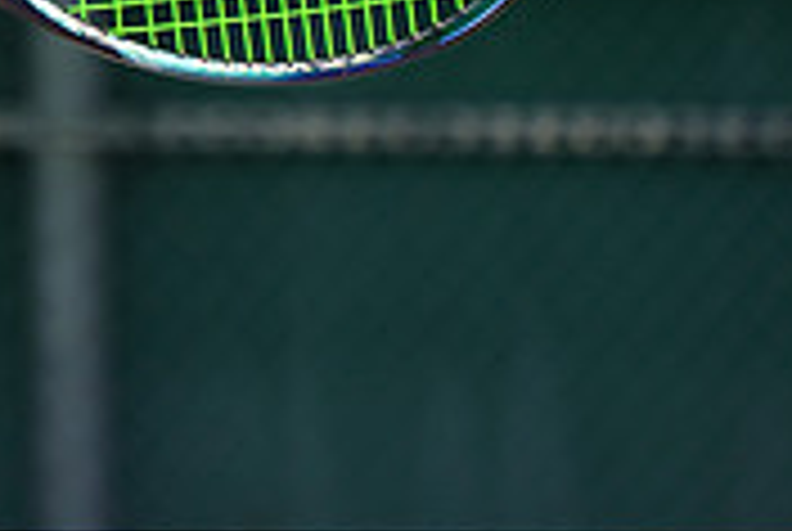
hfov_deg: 1.8
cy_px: -308
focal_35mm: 1116
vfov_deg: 1.2
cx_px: -468
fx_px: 24593
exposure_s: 1/250
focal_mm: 339
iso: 100
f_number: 9
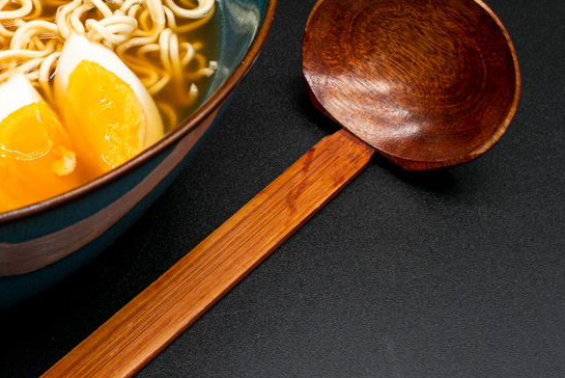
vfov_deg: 20.6
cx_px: -2
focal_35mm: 66
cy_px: 134
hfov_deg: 28.6
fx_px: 1036
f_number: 8
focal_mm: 20
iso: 100
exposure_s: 1/30
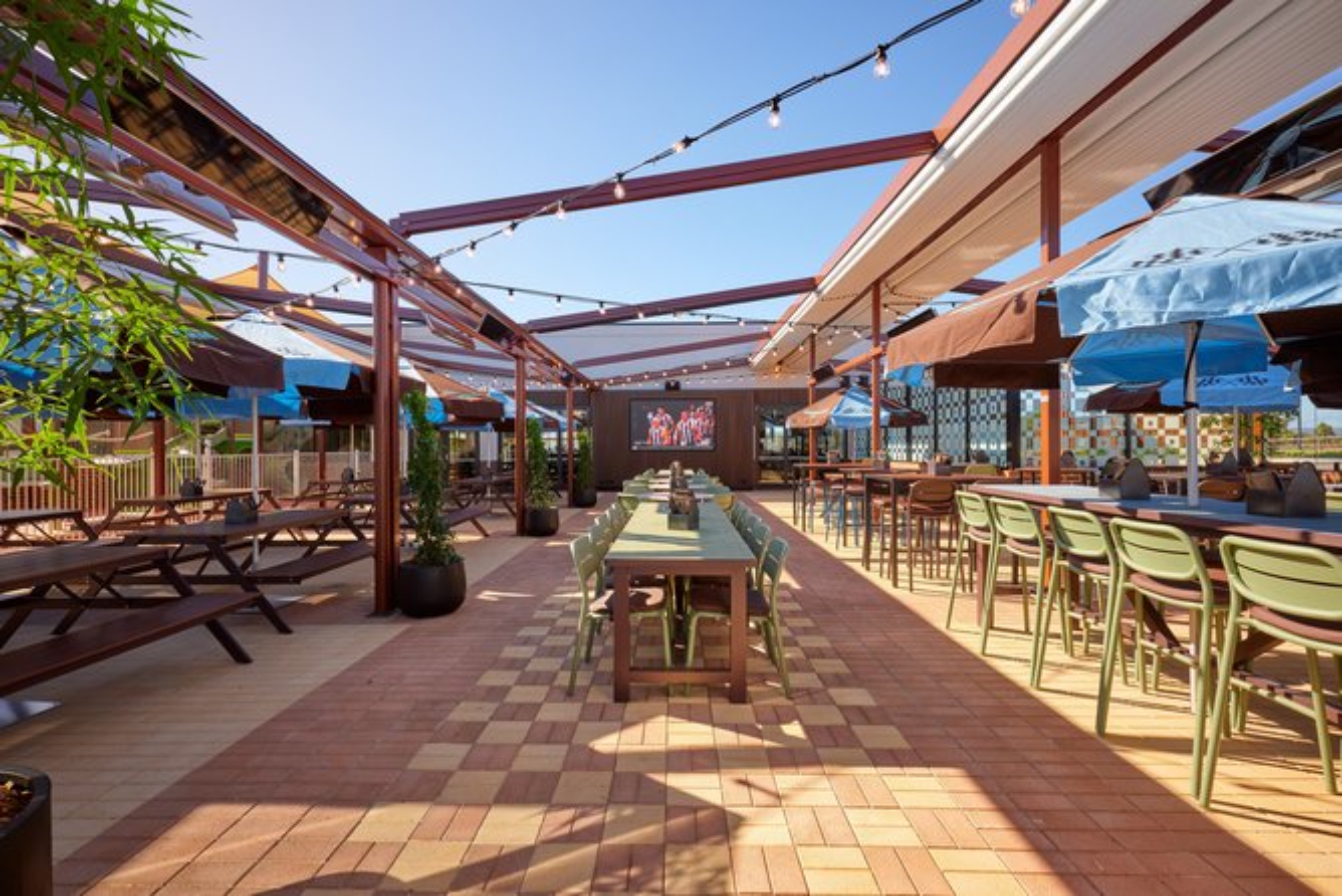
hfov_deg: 96.7
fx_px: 597
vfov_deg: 73.8
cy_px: 448
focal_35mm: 16
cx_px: 671
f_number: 9
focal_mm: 16
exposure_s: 1/200
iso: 200
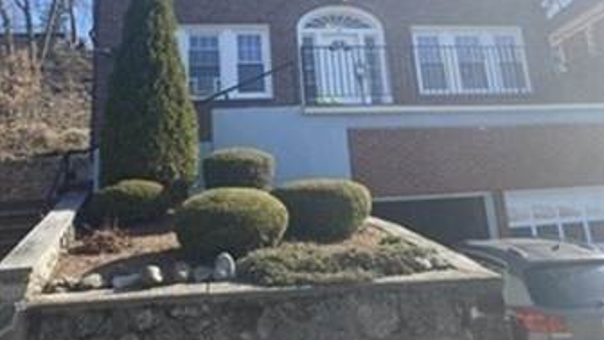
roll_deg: +4.0
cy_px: 45
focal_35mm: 38
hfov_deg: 52.8
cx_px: 302
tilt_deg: +20.5
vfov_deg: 30.1
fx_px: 609
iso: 32
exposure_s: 1/1927
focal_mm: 4.25
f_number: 1.8
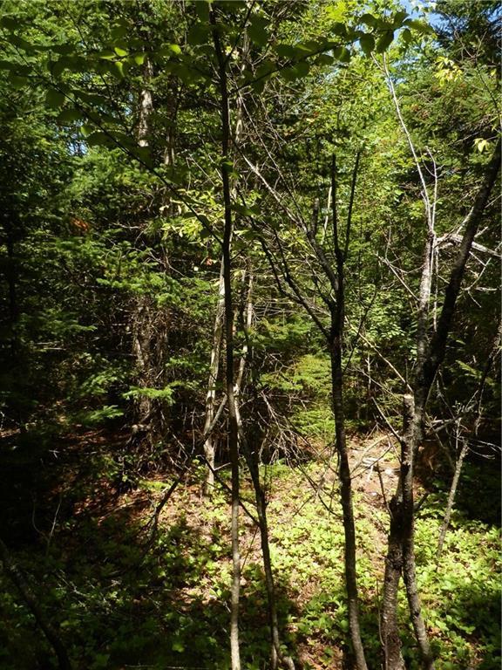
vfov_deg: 63.4
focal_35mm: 28
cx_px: 251
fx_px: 541
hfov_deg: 49.7
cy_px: 335
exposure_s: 1/250
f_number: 3.3
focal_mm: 5
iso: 80
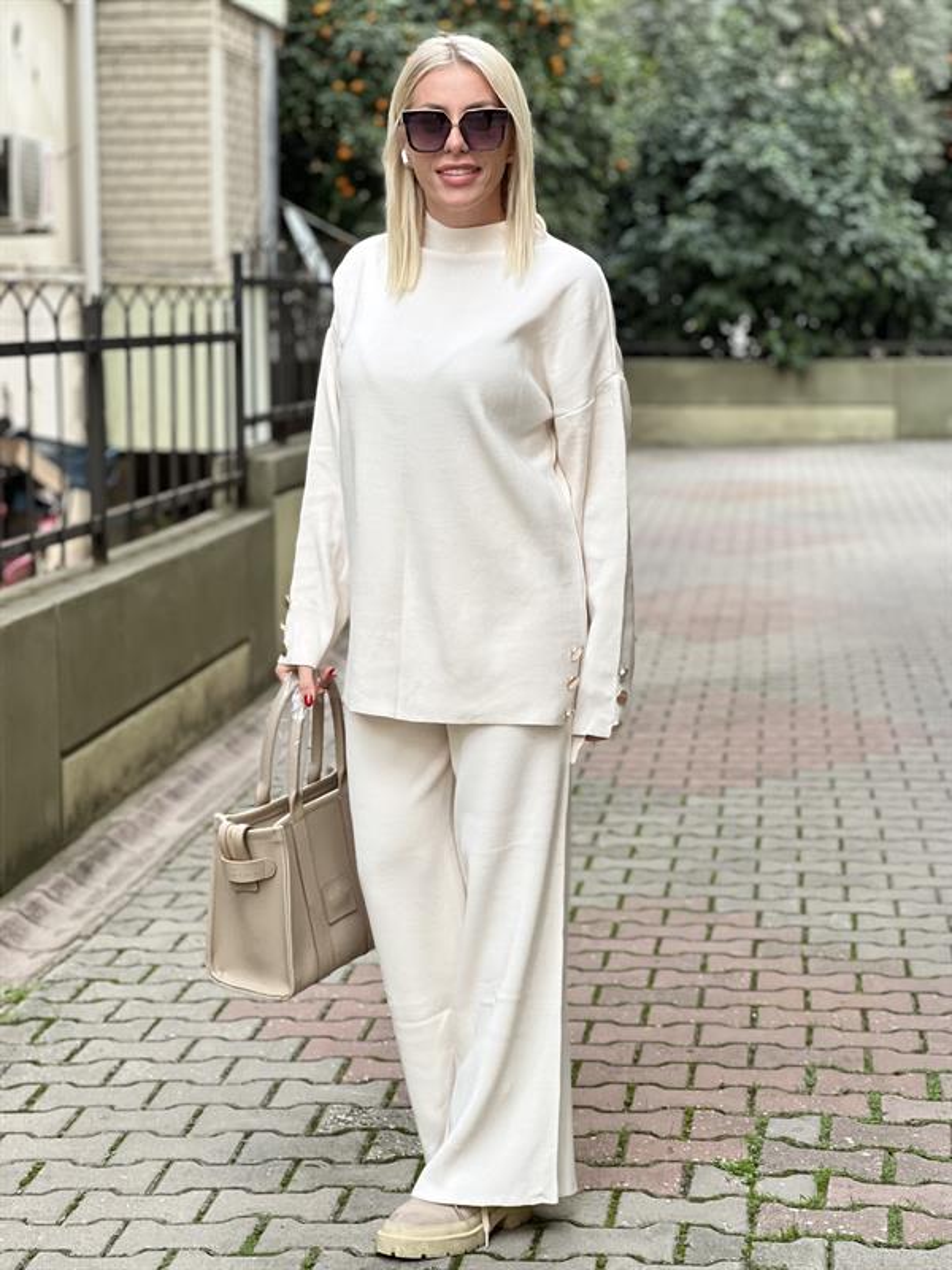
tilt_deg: -5.8
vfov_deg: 25.3
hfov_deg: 19.1
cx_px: 476
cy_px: 635
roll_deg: -0.2
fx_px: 2824
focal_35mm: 77
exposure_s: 1/121
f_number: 2.8
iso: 125
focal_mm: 9
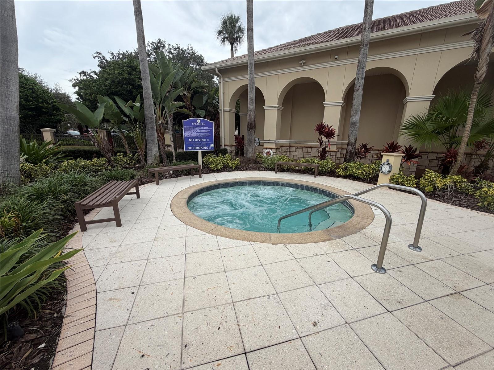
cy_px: 185
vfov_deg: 85.7
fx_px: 200
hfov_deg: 102.1
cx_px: 247
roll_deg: +0.0
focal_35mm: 14
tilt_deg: -13.3
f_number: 2.2
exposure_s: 1/770
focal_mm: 2.22
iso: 25
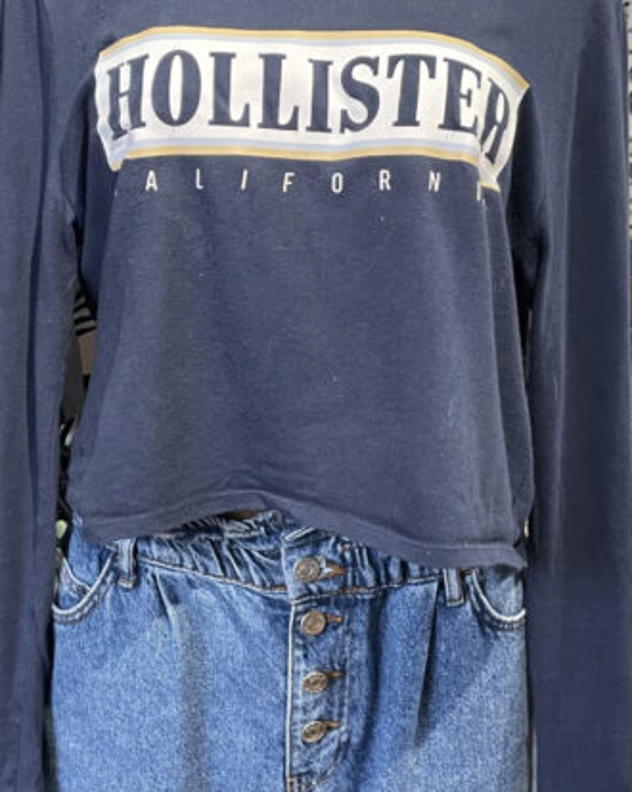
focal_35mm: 41
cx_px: 326
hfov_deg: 36.5
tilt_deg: -6.8
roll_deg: -0.1
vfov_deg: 44.7
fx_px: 959
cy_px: 333
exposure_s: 1/50
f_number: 1.6
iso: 160
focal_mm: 4.2
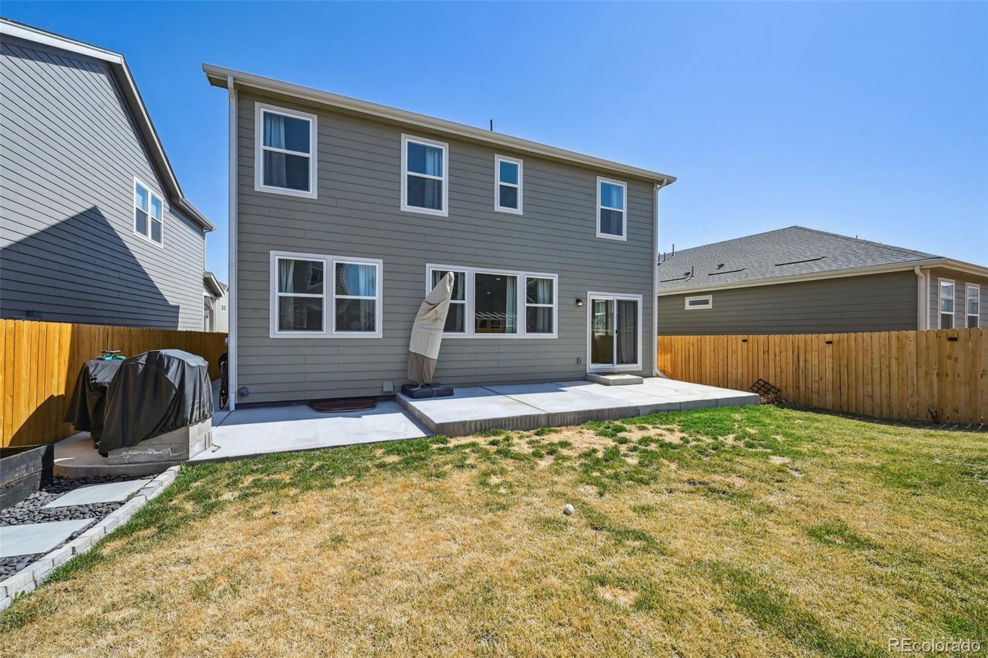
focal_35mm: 14
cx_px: 494
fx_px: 384
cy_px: 329
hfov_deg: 104.3
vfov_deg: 81.2
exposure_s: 1/500
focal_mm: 14
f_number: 11
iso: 400
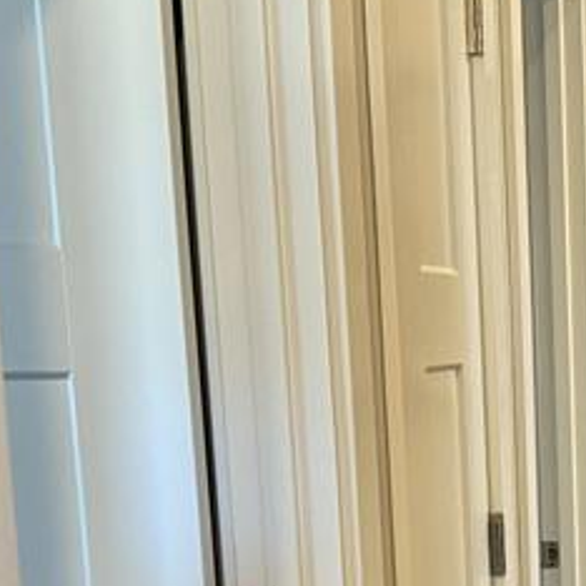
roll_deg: -0.4
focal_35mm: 93
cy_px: 686
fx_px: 1781
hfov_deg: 17.6
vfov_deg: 17.8
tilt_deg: -10.9
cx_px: 739
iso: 320
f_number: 1.78
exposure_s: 1/60
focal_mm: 6.76
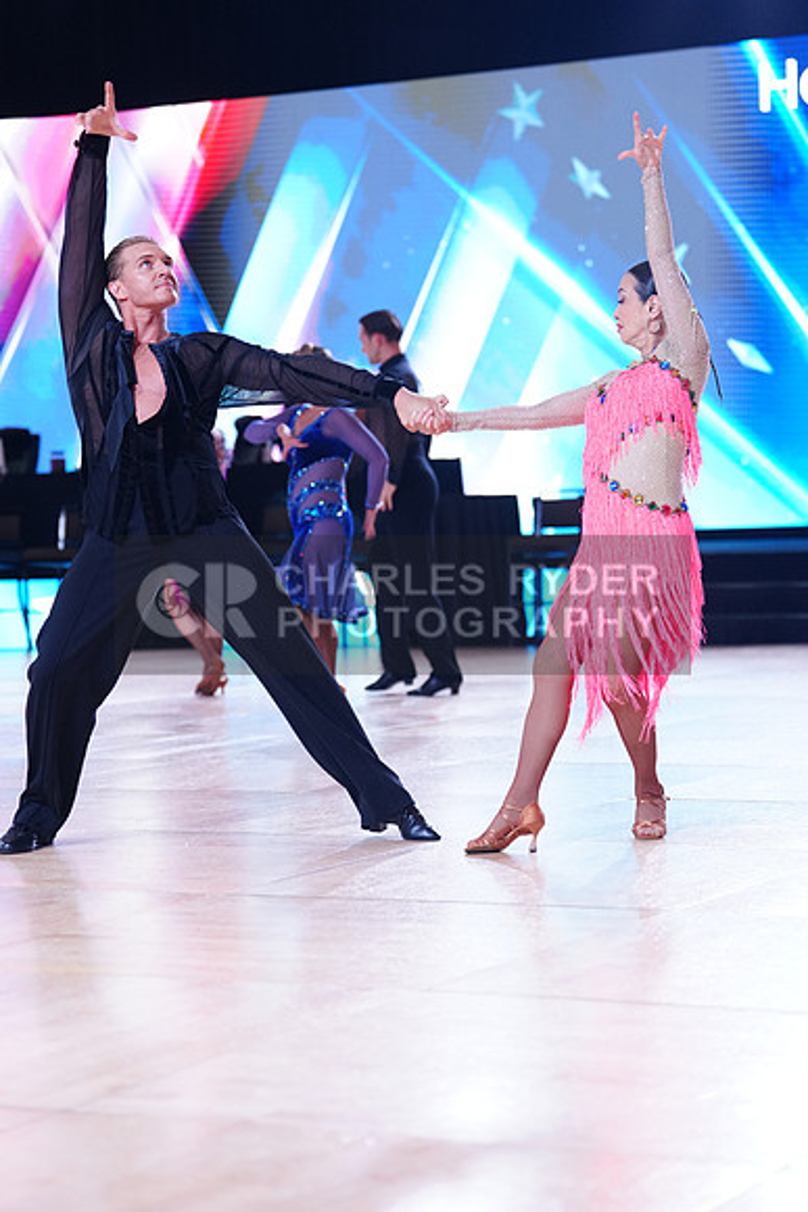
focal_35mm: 88
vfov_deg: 23.1
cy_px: 606
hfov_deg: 15.5
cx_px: 404
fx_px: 2961
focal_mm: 88
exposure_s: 1/500
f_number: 2.8
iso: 1250
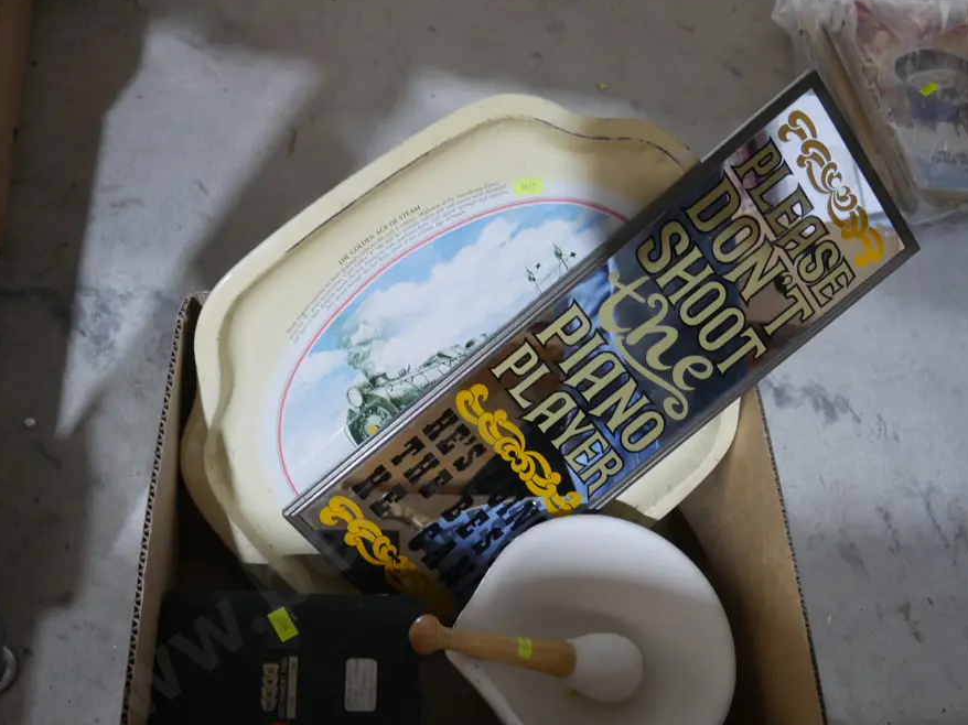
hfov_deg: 52.6
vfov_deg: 40.6
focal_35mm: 35
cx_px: 506
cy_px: 416
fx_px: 978
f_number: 3.6
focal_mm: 15
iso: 1250
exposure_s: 1/60
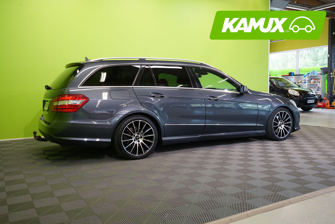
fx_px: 298
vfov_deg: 41.1
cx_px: 168
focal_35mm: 32
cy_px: 112
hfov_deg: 58.7
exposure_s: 1/30
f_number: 6.3
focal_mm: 32
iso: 640
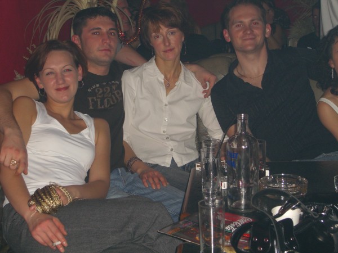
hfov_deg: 28.6
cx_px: 169
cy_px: 126
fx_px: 664
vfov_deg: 21.6
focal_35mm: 68
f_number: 4
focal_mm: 14.2
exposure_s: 1/60
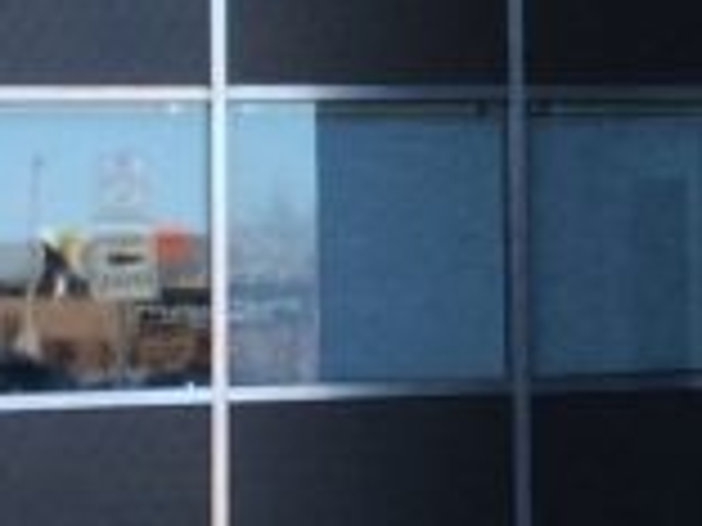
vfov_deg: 7.0
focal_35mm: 210
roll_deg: +2.0
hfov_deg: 9.3
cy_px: -92
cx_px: 855
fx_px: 4259
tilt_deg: +4.8
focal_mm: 3.3
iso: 32
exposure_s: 1/357
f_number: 2.4
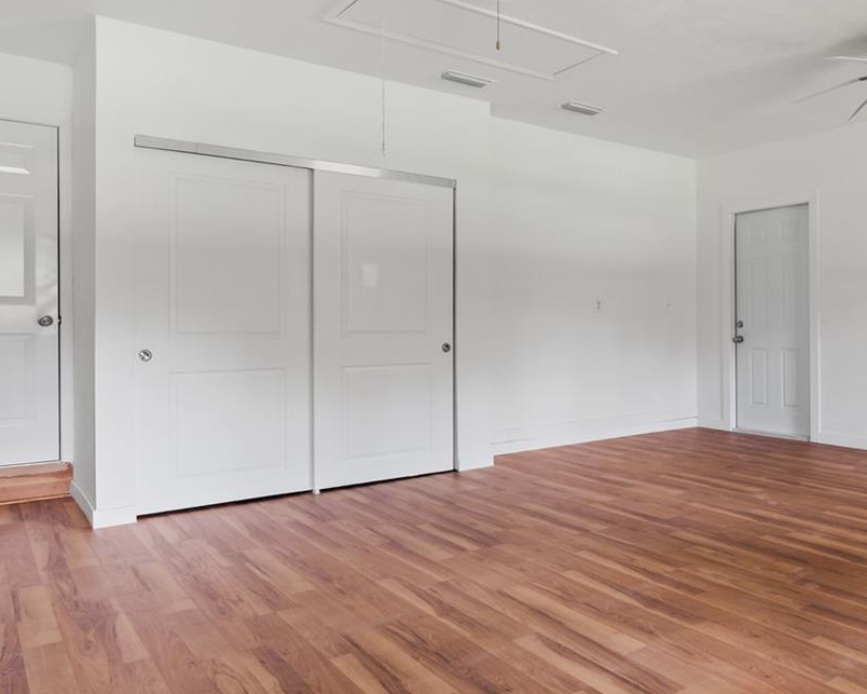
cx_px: 668
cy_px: 302
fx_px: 718
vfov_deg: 51.4
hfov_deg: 58.4
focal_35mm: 28
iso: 640
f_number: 8
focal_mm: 15
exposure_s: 1/10
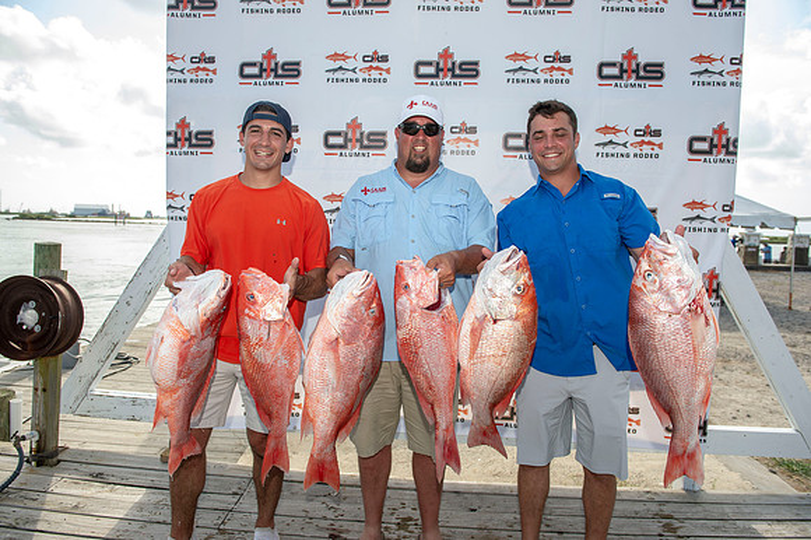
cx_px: 406
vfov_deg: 53.1
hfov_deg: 73.8
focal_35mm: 24
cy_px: 270
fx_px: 540
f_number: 5
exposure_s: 1/250
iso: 50
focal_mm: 24
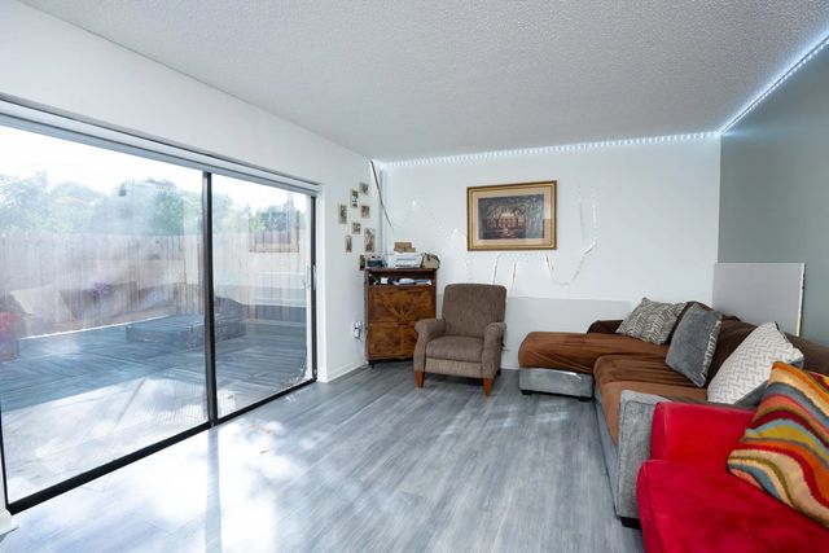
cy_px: 276
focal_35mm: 16
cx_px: 414
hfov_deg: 97.0
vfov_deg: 74.1
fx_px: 366
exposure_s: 1/125
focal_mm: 10
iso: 320
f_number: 3.5
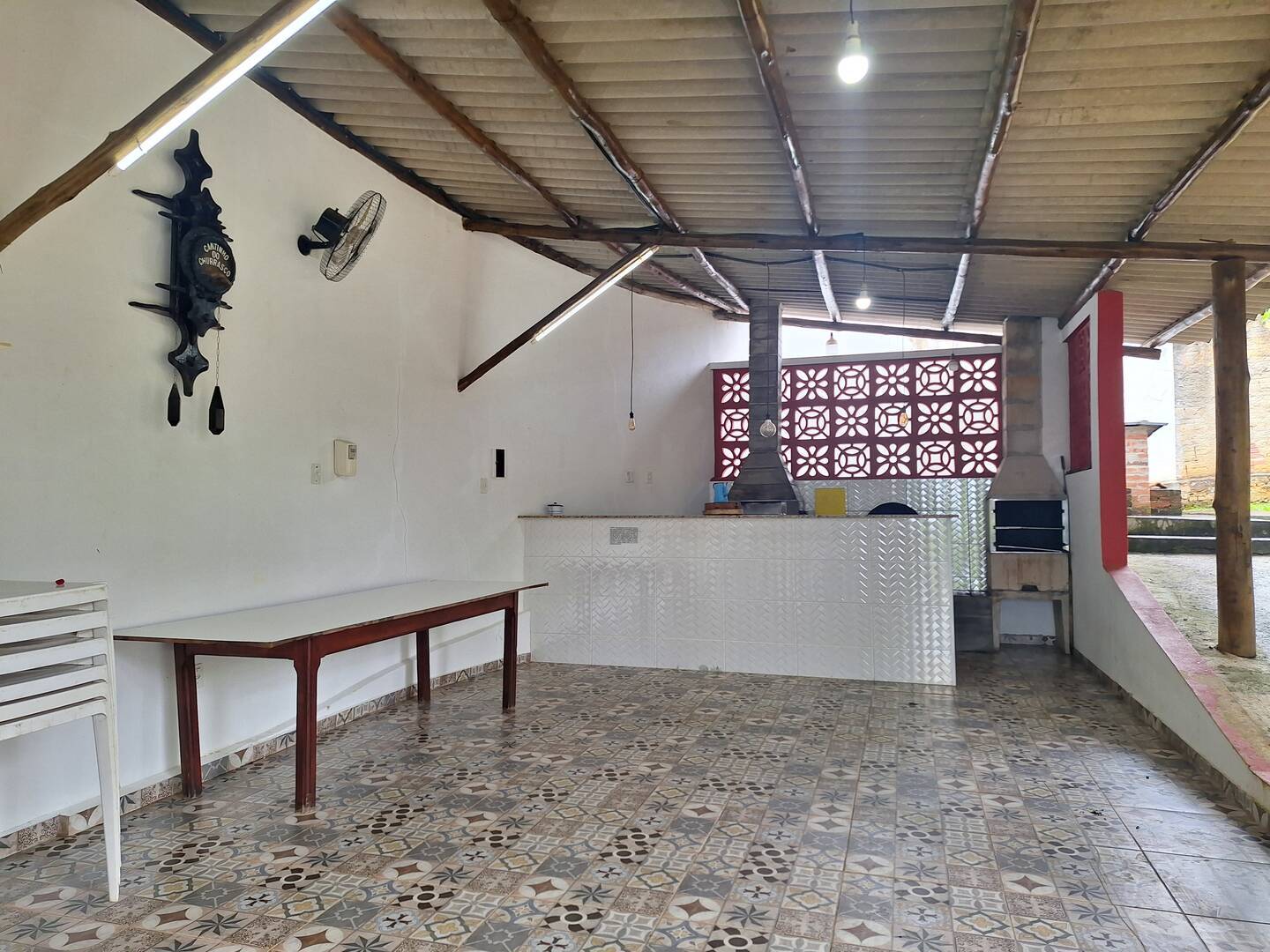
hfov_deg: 73.9
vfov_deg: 58.9
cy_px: 476
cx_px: 635
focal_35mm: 23
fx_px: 844
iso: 40
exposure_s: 1/125
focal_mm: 5.54
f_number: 1.8
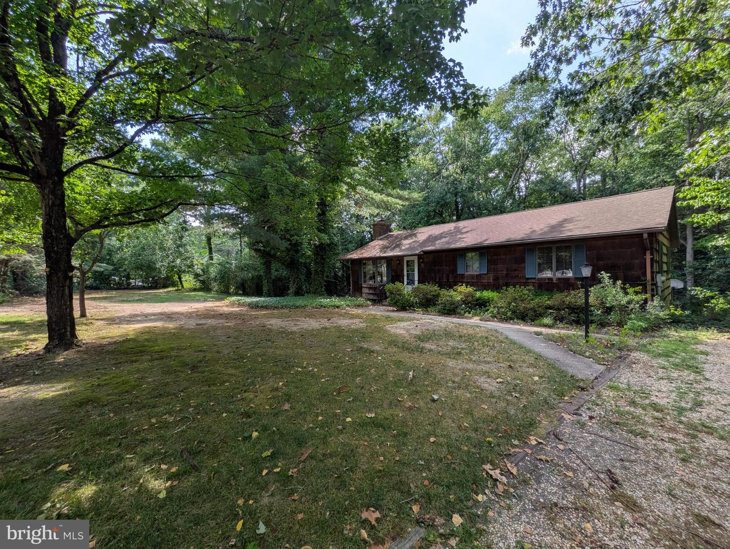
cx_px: 365
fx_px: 295
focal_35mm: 14
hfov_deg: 102.0
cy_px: 274
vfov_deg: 85.7
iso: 56
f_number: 2.2
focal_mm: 1.83
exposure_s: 1/687
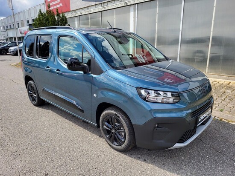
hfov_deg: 67.3
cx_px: 118
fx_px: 177
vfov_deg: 53.1
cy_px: 88
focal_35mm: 26
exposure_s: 1/1050
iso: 40
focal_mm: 5.4
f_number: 1.8
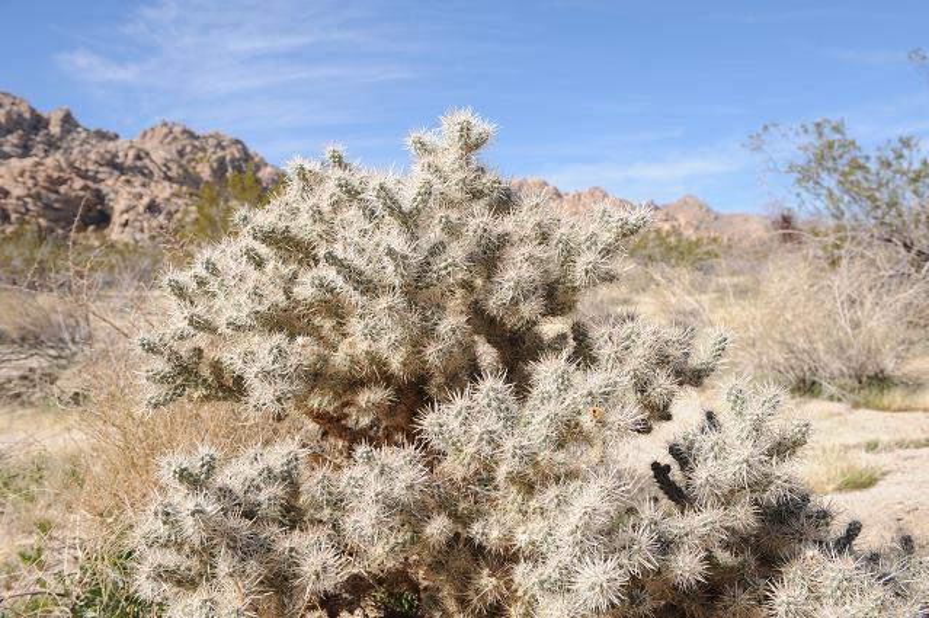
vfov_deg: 42.3
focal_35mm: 31
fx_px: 799
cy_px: 309
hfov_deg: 60.3
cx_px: 464
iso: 200
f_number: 7.1
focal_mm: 31
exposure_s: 1/500
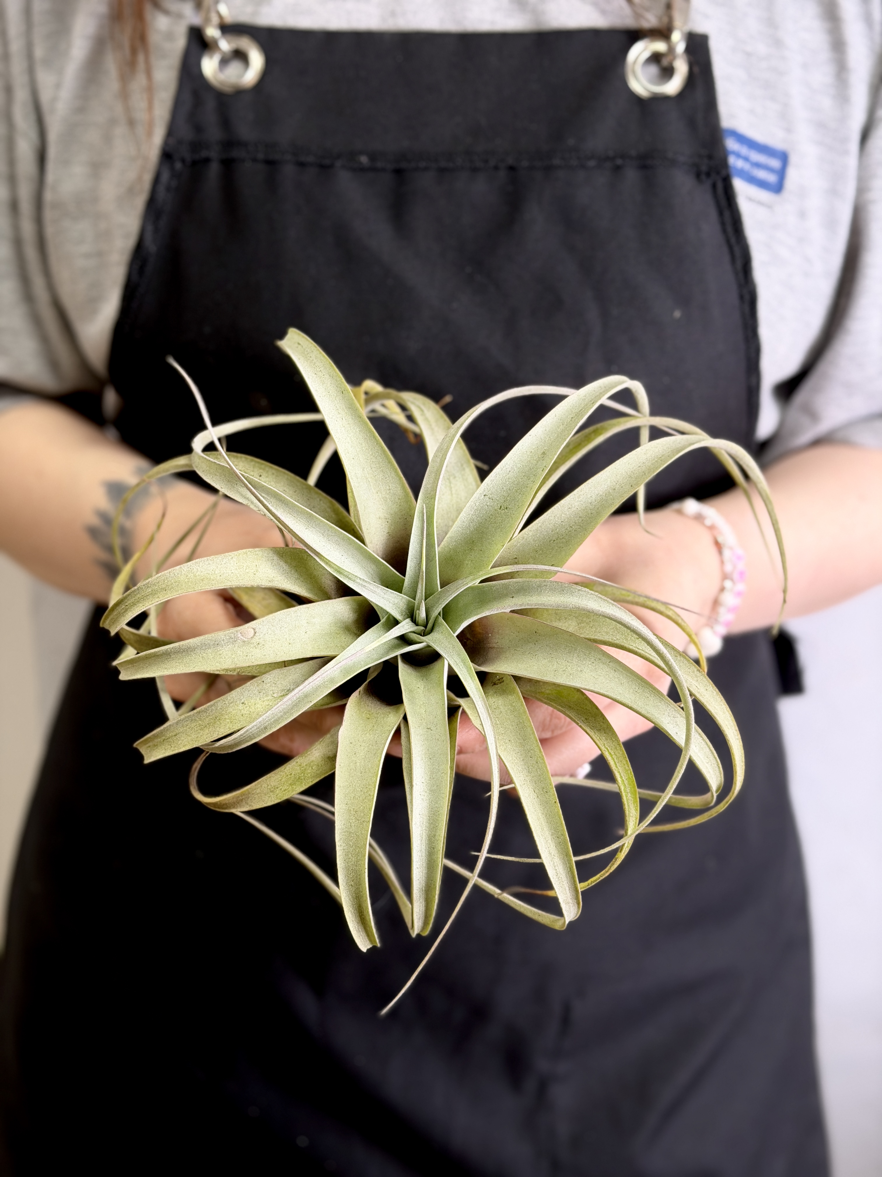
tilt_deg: -19.6
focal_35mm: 48
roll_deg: -0.8
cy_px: 588
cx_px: 441
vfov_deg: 39.7
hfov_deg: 30.3
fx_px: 1631
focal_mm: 6.76
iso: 100
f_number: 1.78
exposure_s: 1/120
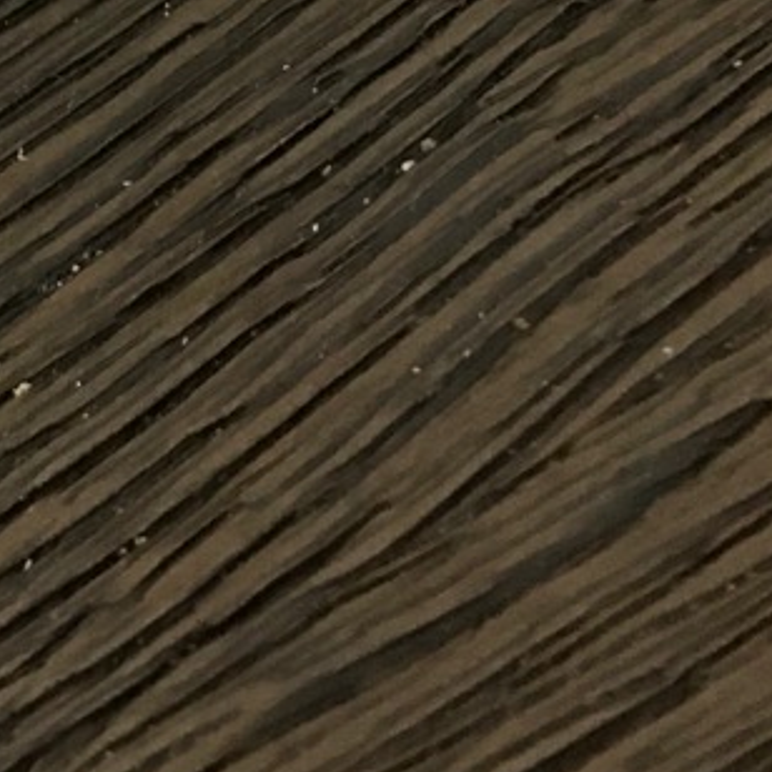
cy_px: -283
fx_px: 2599
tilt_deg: -50.9
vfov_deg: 15.9
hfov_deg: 14.1
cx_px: -787
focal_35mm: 103
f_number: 1.8
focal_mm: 3.99
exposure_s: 1/9
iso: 100
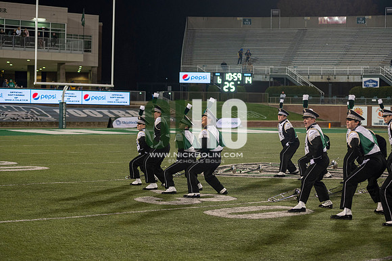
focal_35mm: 70
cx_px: 196
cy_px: 130
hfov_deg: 28.9
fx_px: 762
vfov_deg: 19.4
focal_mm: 70
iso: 1000
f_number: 2.8
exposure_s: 1/500
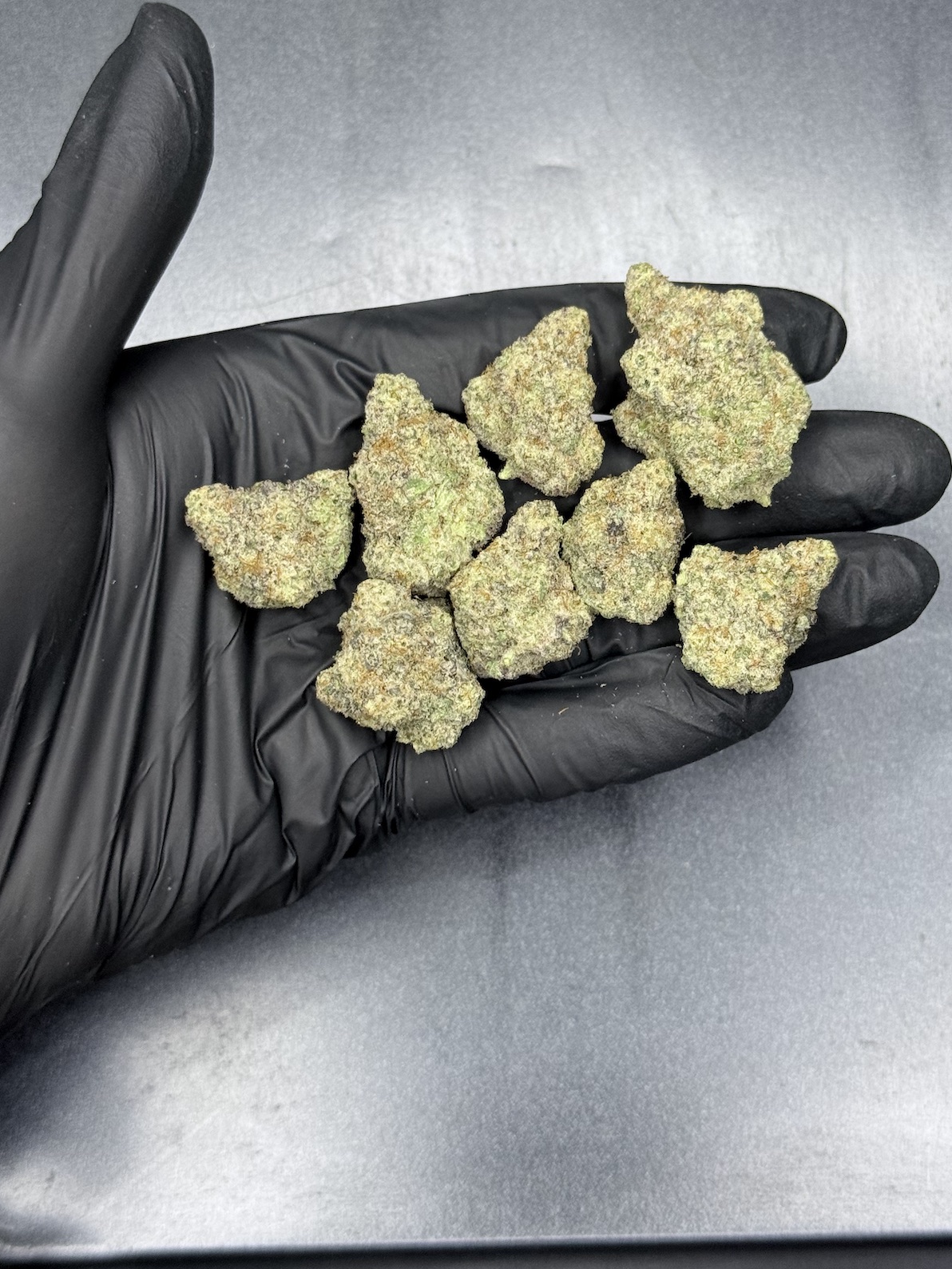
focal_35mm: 58
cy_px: 554
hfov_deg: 25.2
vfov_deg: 33.2
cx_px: 543
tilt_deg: -78.5
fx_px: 2127
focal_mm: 6.76
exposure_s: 1/50
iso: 100
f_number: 1.78
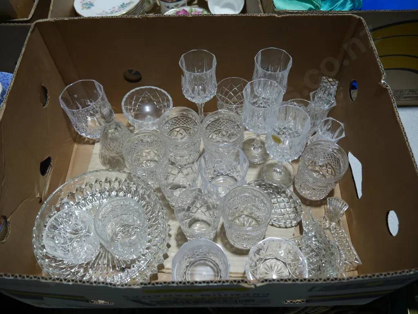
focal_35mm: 28
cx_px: 209
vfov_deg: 49.8
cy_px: 157
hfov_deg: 63.4
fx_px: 338
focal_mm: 14
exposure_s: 1/125
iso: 200
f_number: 3.5
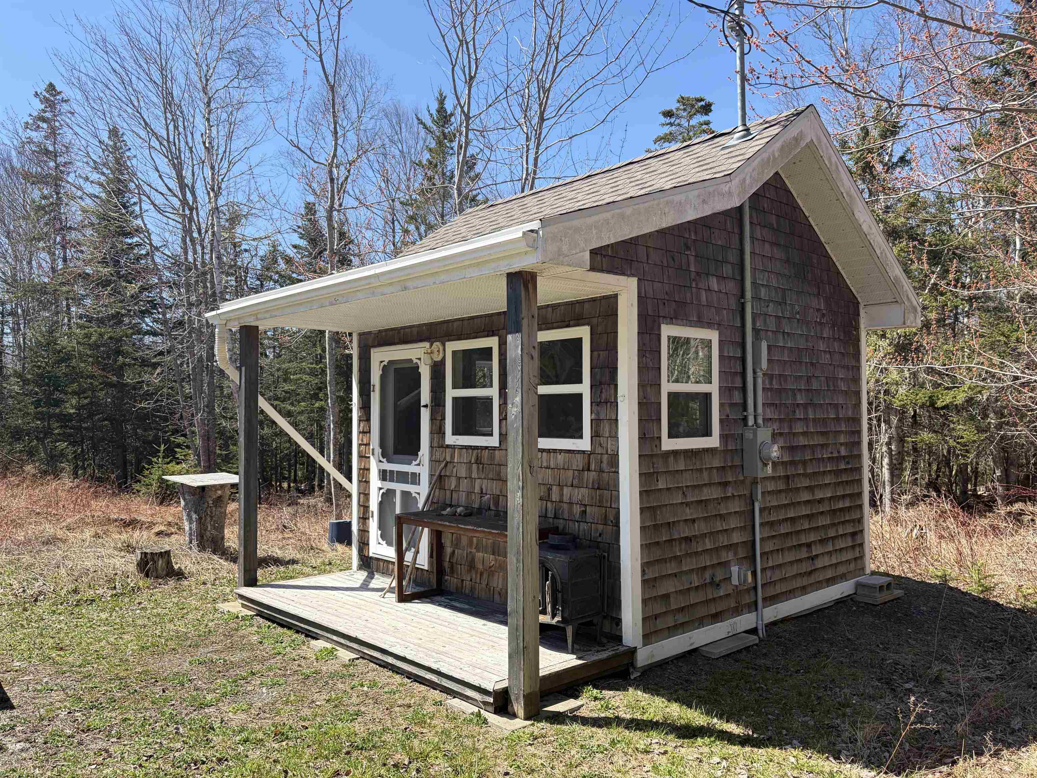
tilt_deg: +3.1
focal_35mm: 26
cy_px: 389
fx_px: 779
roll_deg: +1.0
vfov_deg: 53.1
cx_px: 518
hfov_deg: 67.3
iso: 50
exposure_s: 1/1751
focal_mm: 5.96
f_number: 1.6
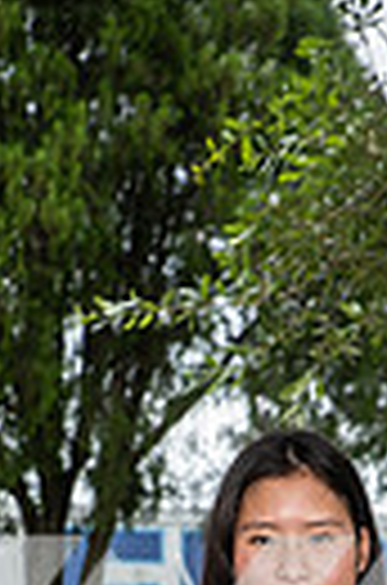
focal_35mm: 191
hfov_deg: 7.1
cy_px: 994
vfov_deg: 10.3
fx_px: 3096
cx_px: 302
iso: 250
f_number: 6.3
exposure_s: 1/400
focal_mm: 55
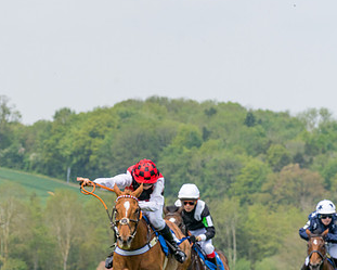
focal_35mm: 323
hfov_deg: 6.0
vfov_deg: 4.8
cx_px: 16
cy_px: 151
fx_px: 3223
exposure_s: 1/2000
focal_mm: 135
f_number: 9
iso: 400
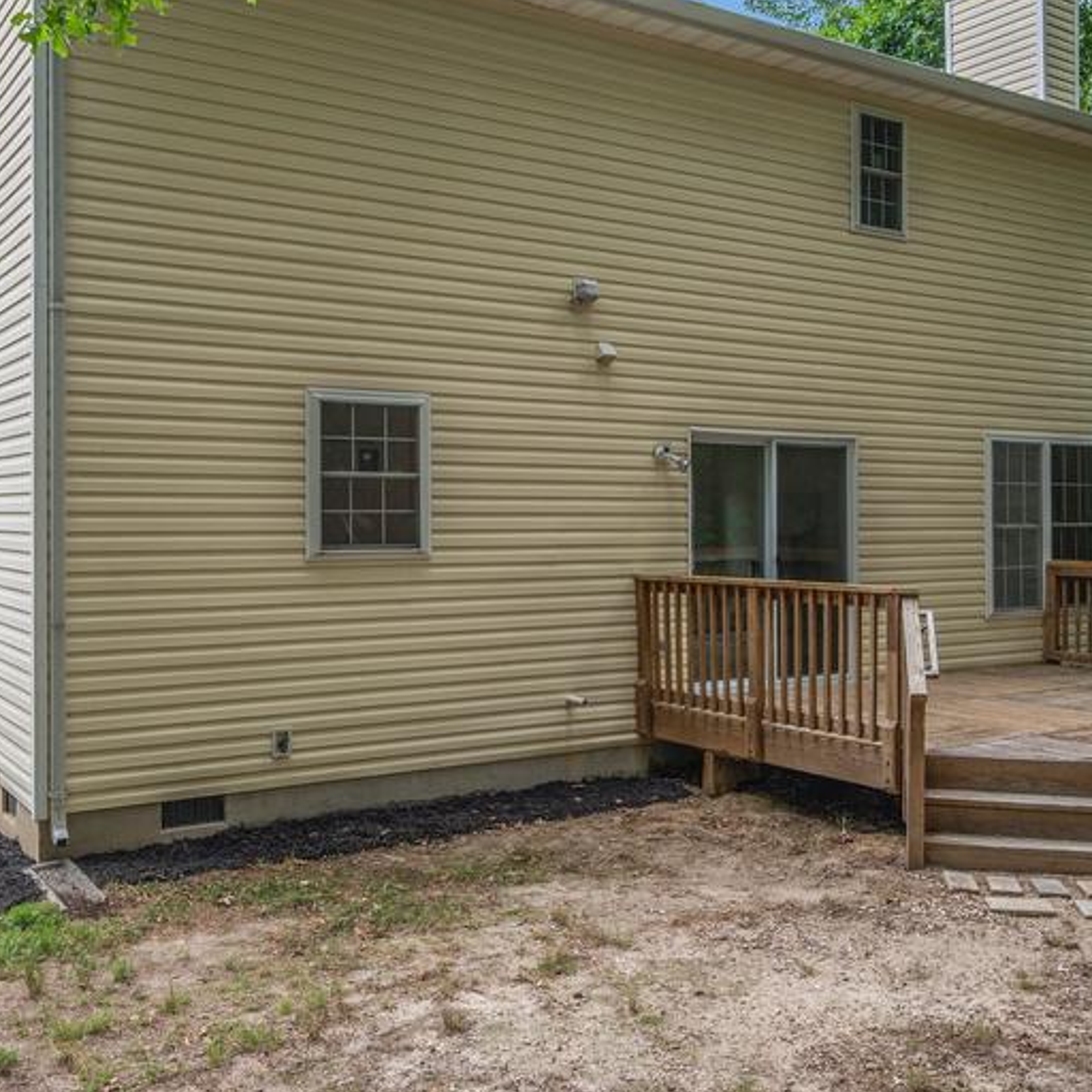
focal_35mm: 34
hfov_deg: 48.4
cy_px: 434
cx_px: 497
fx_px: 1213
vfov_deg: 48.1
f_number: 5.6
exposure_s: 1/250
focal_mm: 20
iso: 180
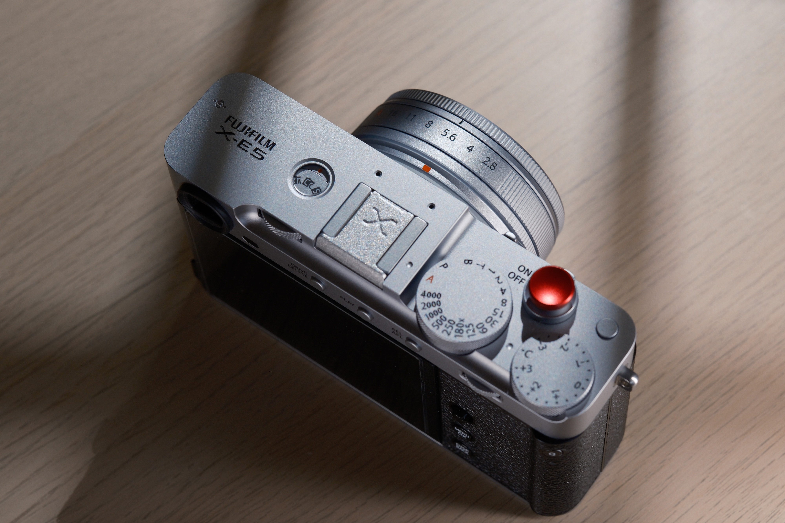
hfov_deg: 24.2
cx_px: 392
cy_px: 262
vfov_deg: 16.3
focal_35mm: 84
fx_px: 1832
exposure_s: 1/105
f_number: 5.6
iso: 640
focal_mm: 56
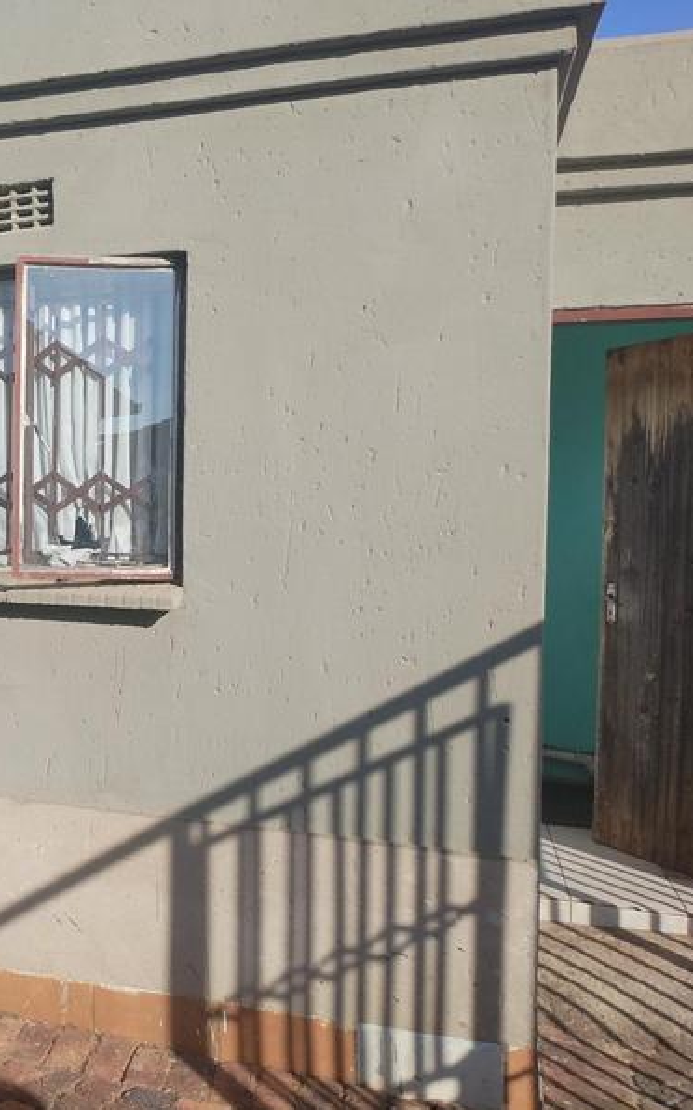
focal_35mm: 37
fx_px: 1119
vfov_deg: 52.8
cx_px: -9
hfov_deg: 31.6
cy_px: 557
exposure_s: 1/1259
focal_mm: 4.25
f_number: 1.8
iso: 100
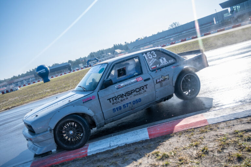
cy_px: 84
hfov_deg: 54.1
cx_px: 126
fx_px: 246
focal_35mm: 35
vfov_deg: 37.6
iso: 160
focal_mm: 23.5
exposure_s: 1/1250
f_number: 3.8
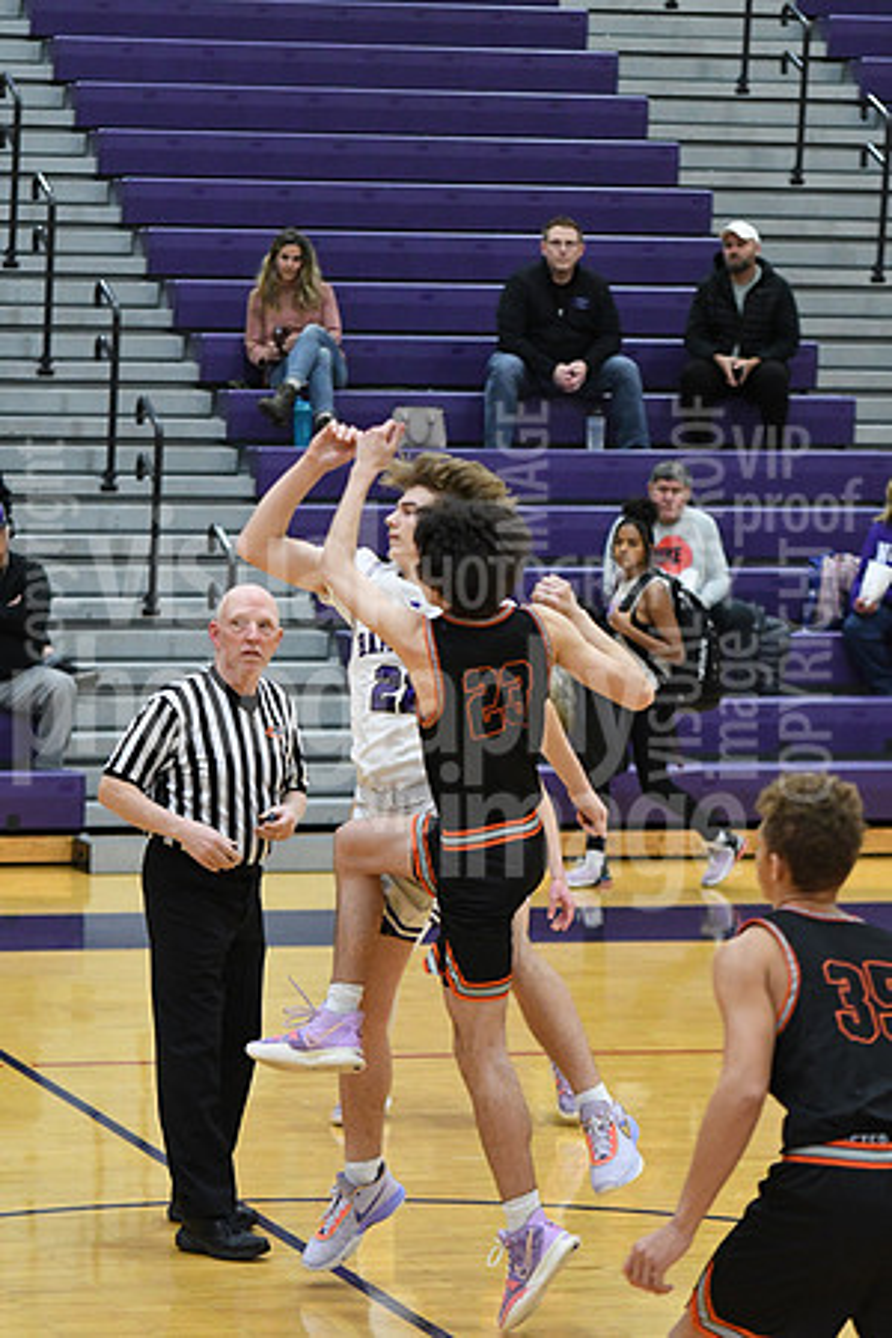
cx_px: 446
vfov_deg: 13.0
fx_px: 5853
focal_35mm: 158
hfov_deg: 8.7
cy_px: 669
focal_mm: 105
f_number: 2.8
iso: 6400
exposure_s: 1/800
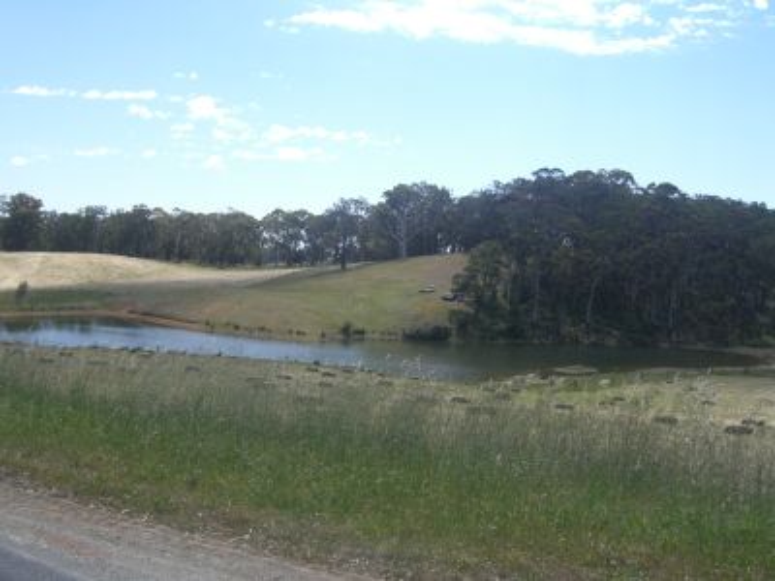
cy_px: 290
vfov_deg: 37.7
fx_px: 851
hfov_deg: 49.0
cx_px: 388
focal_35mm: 38
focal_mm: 7.9
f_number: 8
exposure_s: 1/160
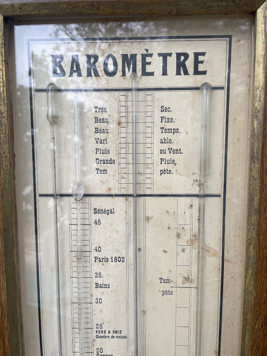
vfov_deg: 67.3
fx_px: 267
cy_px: 178
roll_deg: -0.2
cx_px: 134
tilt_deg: -15.8
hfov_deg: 53.1
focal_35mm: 26
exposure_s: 1/312
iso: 32
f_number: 1.6
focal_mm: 4.2
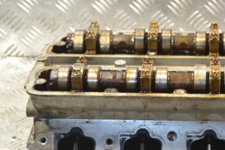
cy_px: 101
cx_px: 174
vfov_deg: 11.2
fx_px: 762
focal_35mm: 122
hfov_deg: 16.7
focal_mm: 50
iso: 3200
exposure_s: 1/200
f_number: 7.1
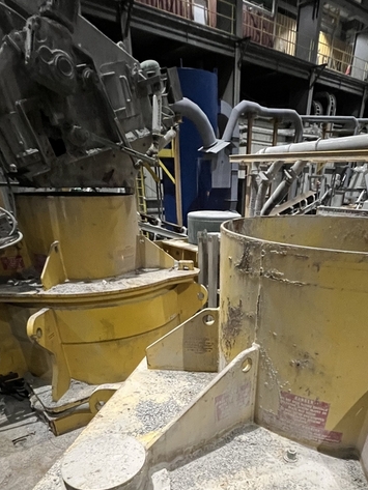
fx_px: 312
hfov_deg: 60.5
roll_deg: -1.0
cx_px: 224
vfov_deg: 68.6
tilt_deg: -34.1
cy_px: 396
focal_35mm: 22
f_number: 1.8
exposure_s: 1/40
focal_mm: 1.57
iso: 800
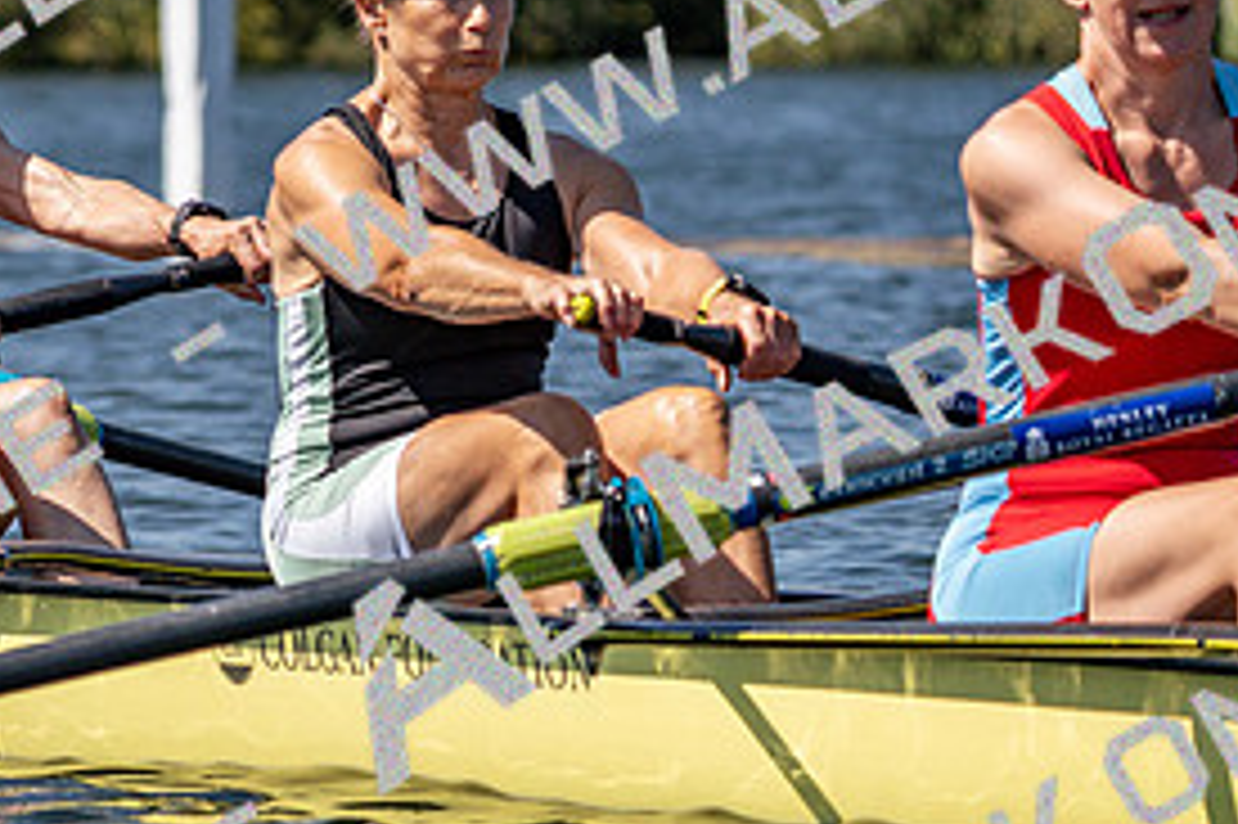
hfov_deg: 4.9
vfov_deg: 3.3
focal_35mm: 422
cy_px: 367
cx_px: -32
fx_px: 14503
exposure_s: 1/2000
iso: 250
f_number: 5.6
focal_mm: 200
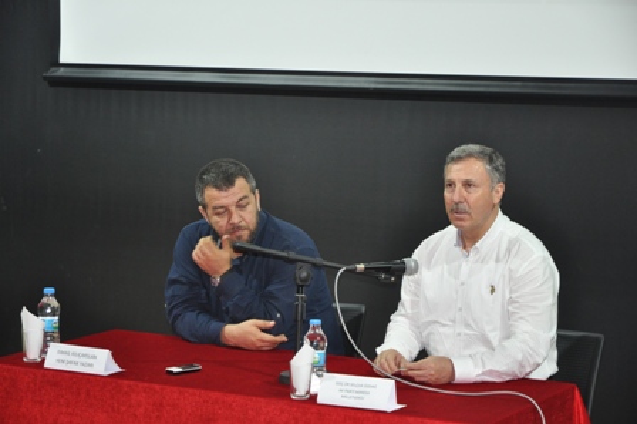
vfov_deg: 13.0
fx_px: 1856
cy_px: 212
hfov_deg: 19.5
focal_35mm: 105
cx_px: 318
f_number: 4.5
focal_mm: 70
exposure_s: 1/60
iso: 800
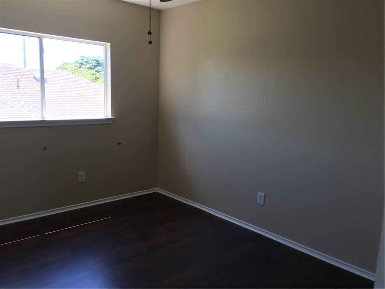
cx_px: 192
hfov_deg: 61.7
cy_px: 144
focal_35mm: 29
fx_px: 323
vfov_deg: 48.2
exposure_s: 1/60
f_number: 2.2
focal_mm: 4.15
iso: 25
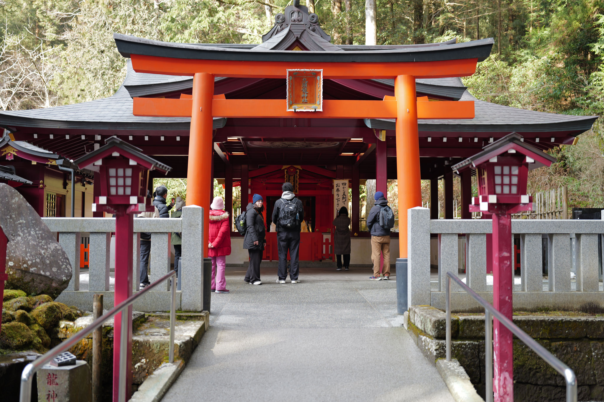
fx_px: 721
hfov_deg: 45.5
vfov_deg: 31.2
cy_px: 201
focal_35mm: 43
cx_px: 302
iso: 100
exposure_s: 1/100
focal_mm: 43
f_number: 2.5
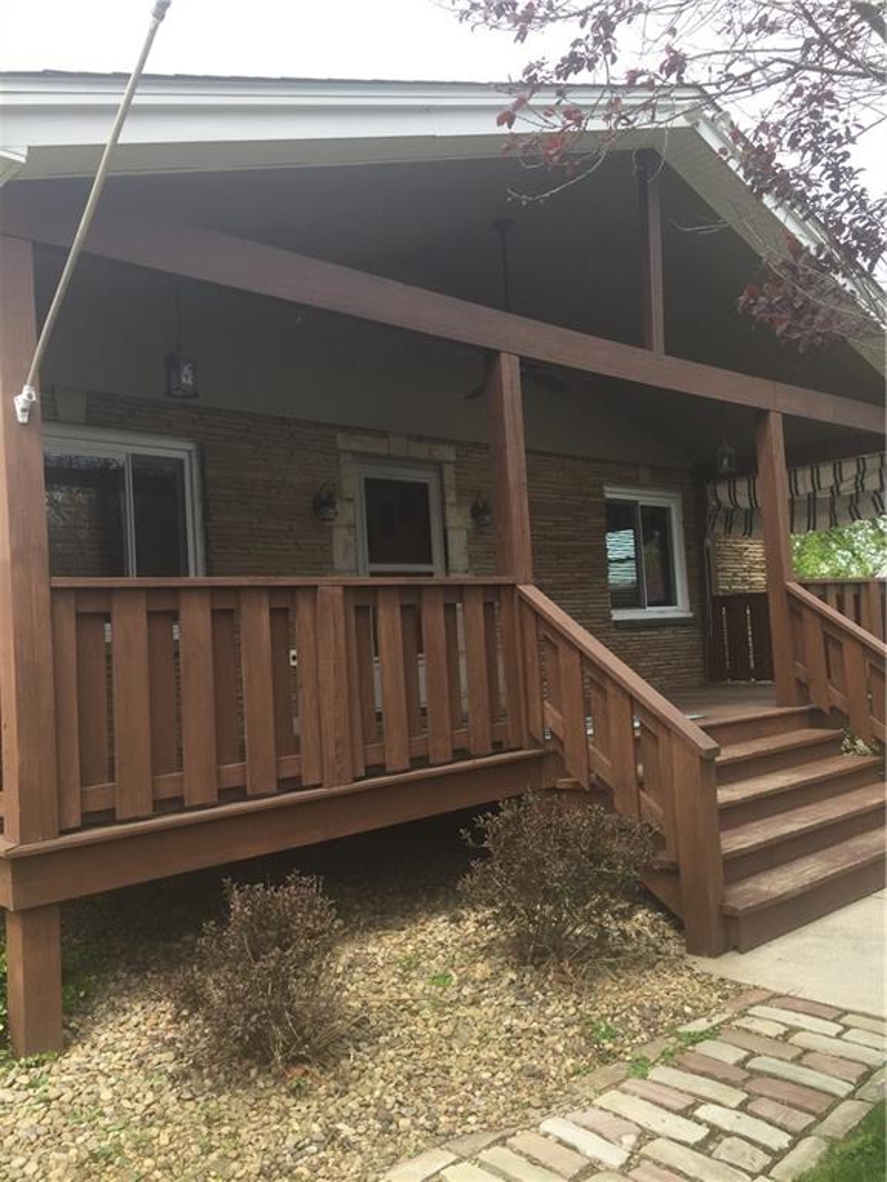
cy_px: 591
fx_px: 991
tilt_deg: +4.9
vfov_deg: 61.7
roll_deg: +3.6
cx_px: 444
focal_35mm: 29
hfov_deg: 48.2
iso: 32
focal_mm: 4.15
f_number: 2.2
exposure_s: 1/460
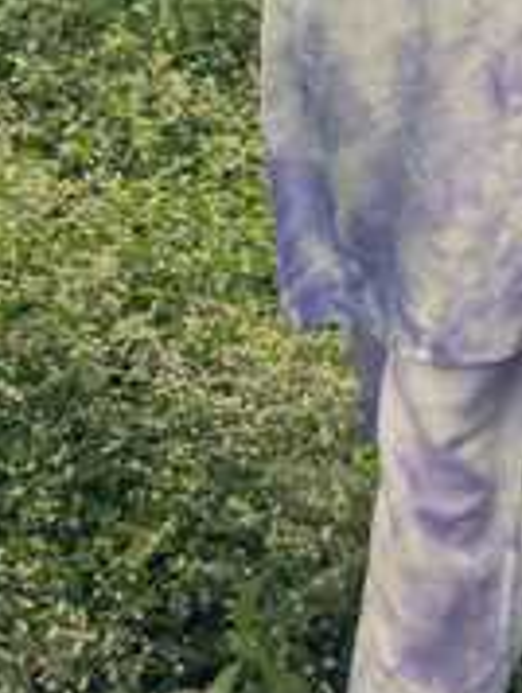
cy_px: 18
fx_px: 1986
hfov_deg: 14.8
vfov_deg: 19.3
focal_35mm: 99
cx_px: 460
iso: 400
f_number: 1.8
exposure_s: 1/200
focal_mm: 35
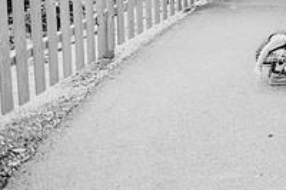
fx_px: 587
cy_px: -73
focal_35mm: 74
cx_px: 393
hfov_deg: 23.5
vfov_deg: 17.1
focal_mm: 24
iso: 200
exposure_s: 1/500
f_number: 2.2
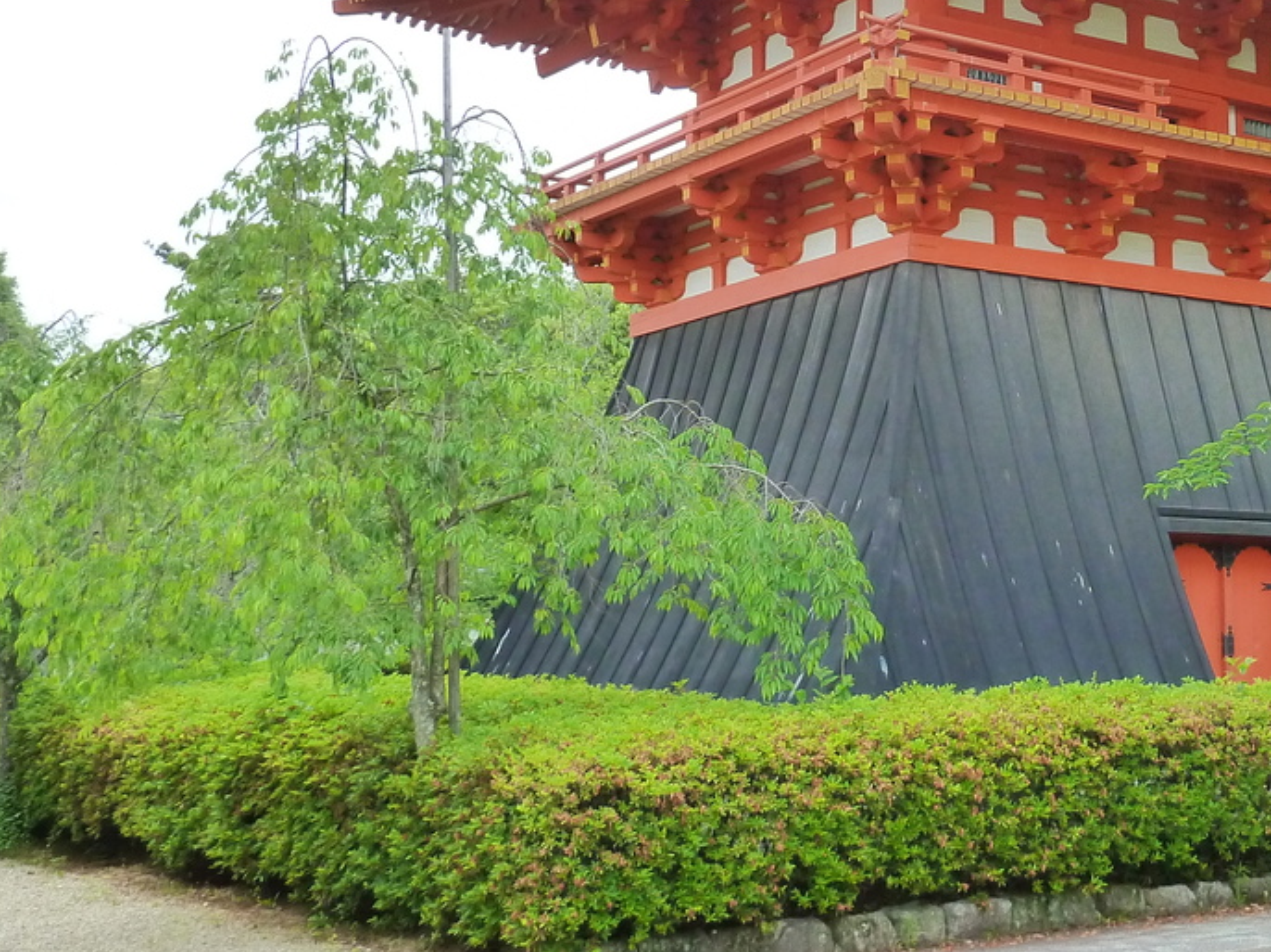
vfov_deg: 25.8
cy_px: 263
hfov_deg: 33.5
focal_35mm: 56
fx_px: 2055
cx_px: 986
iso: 200
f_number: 3.5
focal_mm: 5.3
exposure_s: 1/125
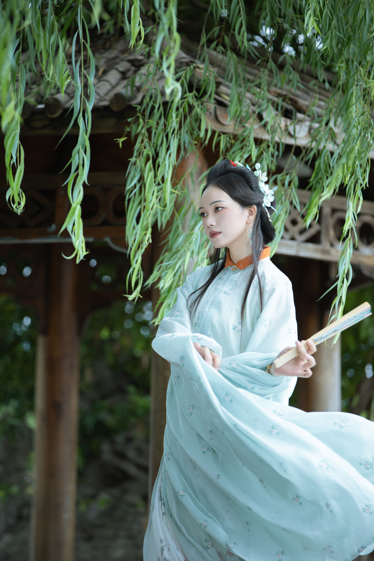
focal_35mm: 165
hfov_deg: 8.3
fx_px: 2571
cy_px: 280
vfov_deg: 12.5
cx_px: 187
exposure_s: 1/500
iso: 100
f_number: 2.8
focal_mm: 165
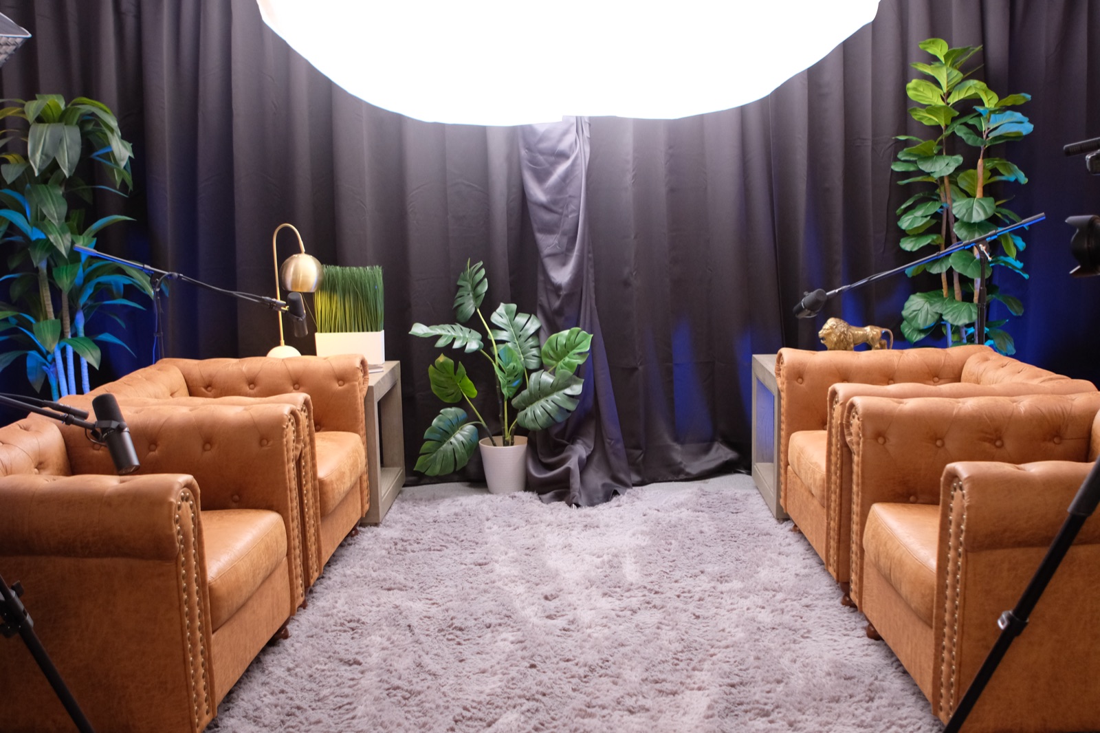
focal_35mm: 36
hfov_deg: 53.1
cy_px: 366
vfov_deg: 36.9
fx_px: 1100
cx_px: 550
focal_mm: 24
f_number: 2.8
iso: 2000
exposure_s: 1/60
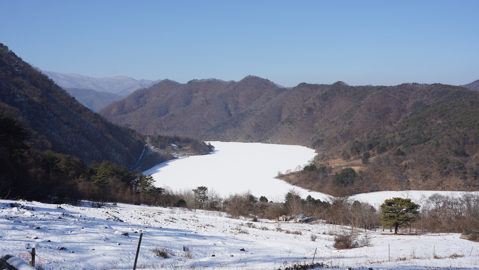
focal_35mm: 38
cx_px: 239
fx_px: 483
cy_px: 131
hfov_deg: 52.8
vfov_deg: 31.2
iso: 100
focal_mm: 36
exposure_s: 1/100
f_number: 16
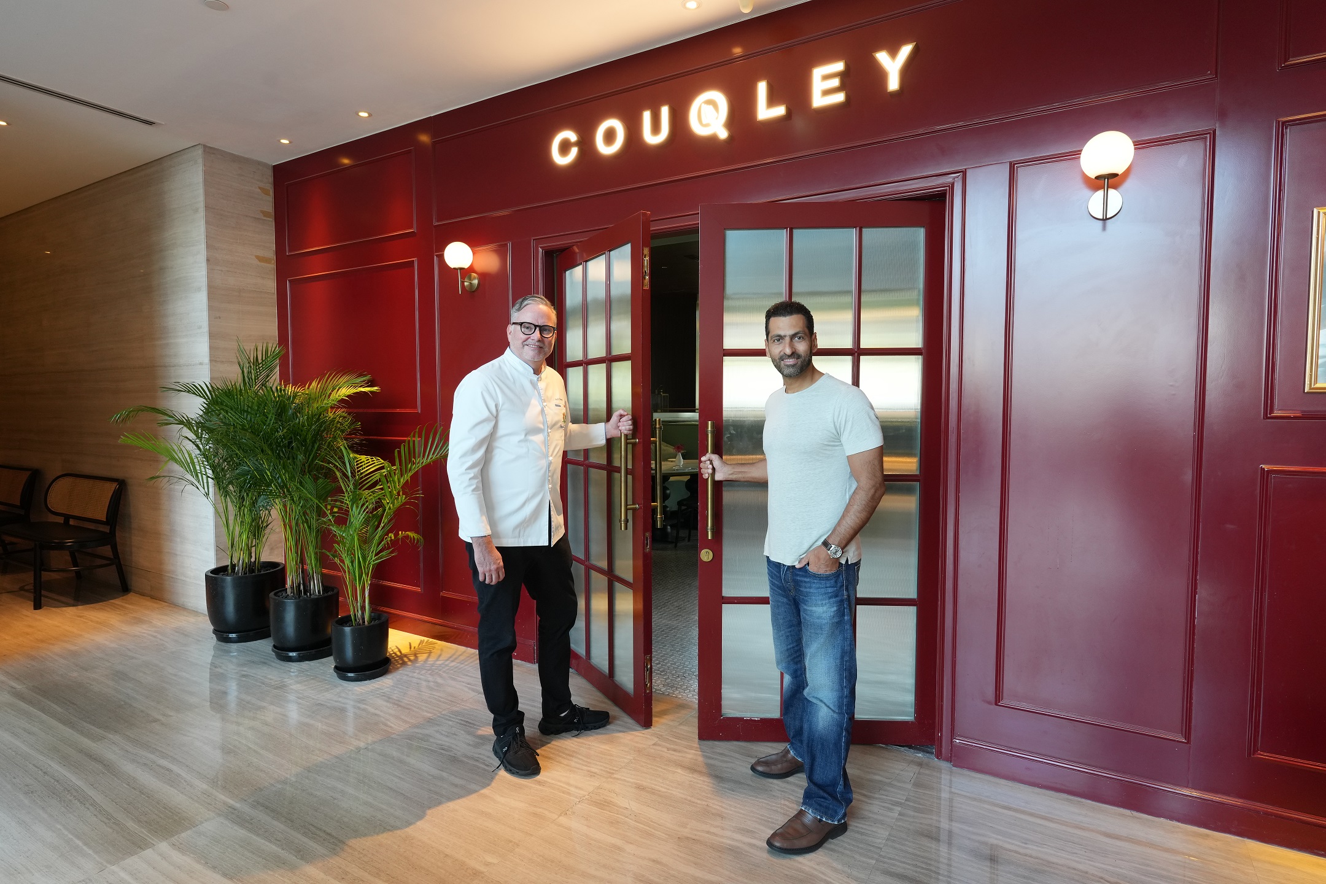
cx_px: 663
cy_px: 442
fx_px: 737
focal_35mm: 20
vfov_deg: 61.9
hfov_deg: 84.0
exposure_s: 1/15
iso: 800
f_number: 8
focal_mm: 20
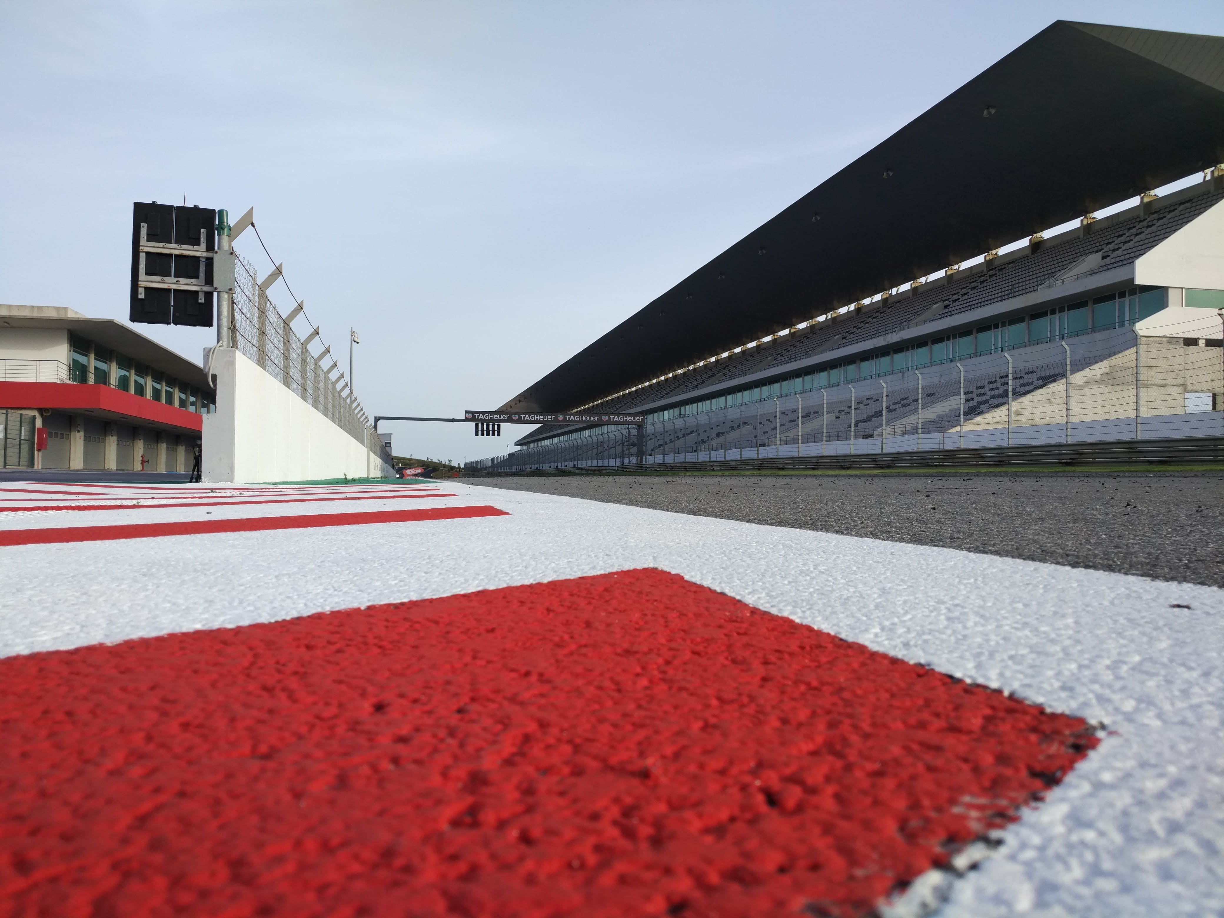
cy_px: 459
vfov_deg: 46.8
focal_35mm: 30
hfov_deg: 60.0
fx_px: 1061
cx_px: 612
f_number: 2
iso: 100
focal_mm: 4.12
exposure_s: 1/528
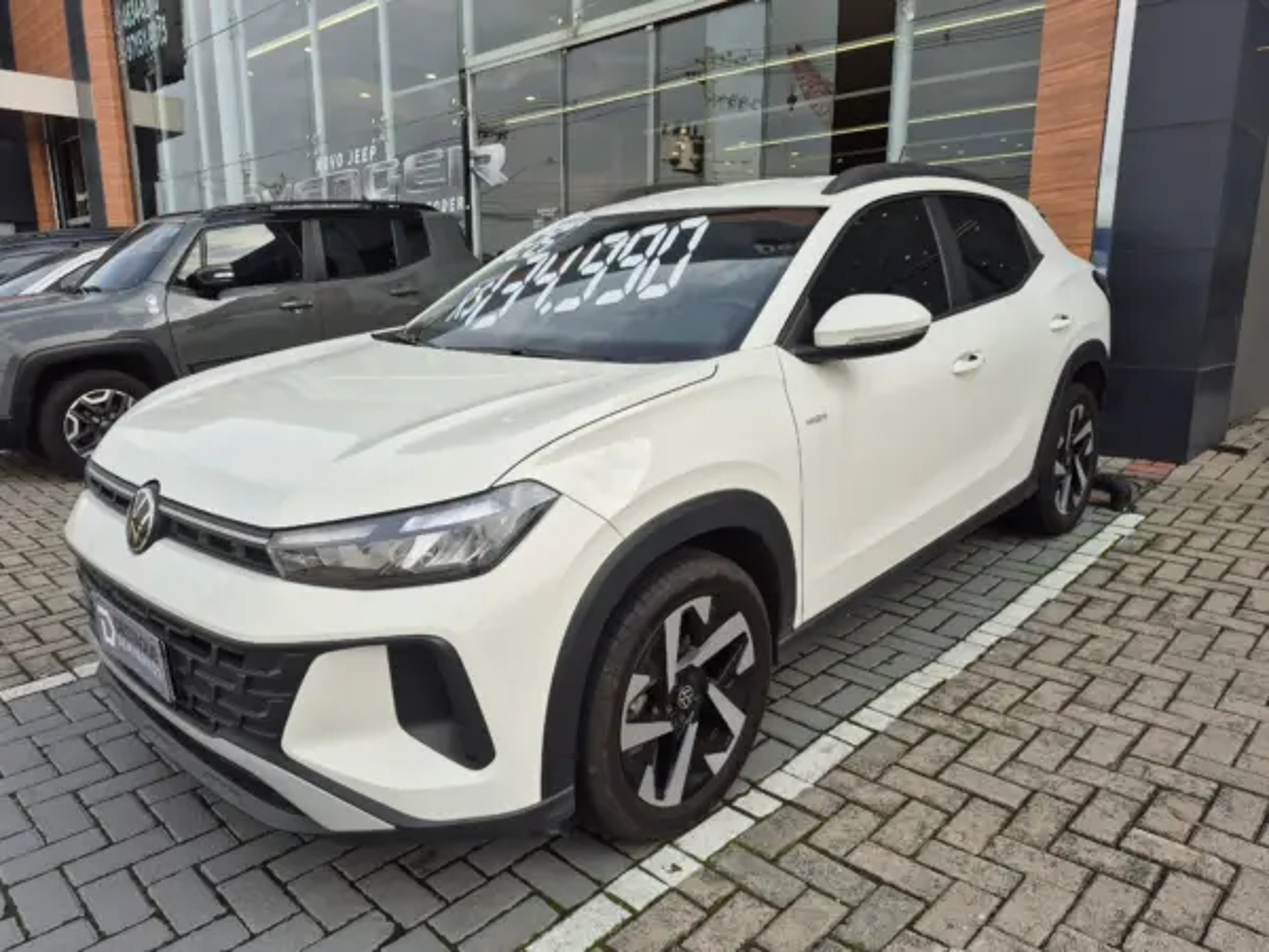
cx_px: 634
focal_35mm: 23
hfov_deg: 73.9
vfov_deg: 58.9
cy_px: 476
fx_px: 843
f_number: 1.8
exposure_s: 1/920
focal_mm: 5.4
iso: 25
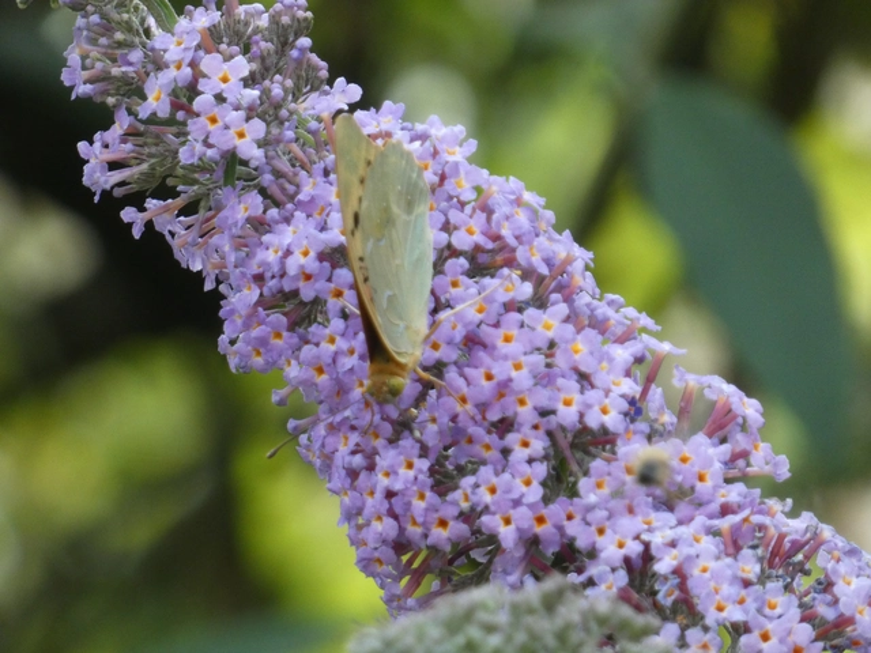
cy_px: 326
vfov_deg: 2.0
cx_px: 436
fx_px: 19047
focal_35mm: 757
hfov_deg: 2.6
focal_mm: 135.6
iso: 500
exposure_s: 1/250
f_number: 5.6
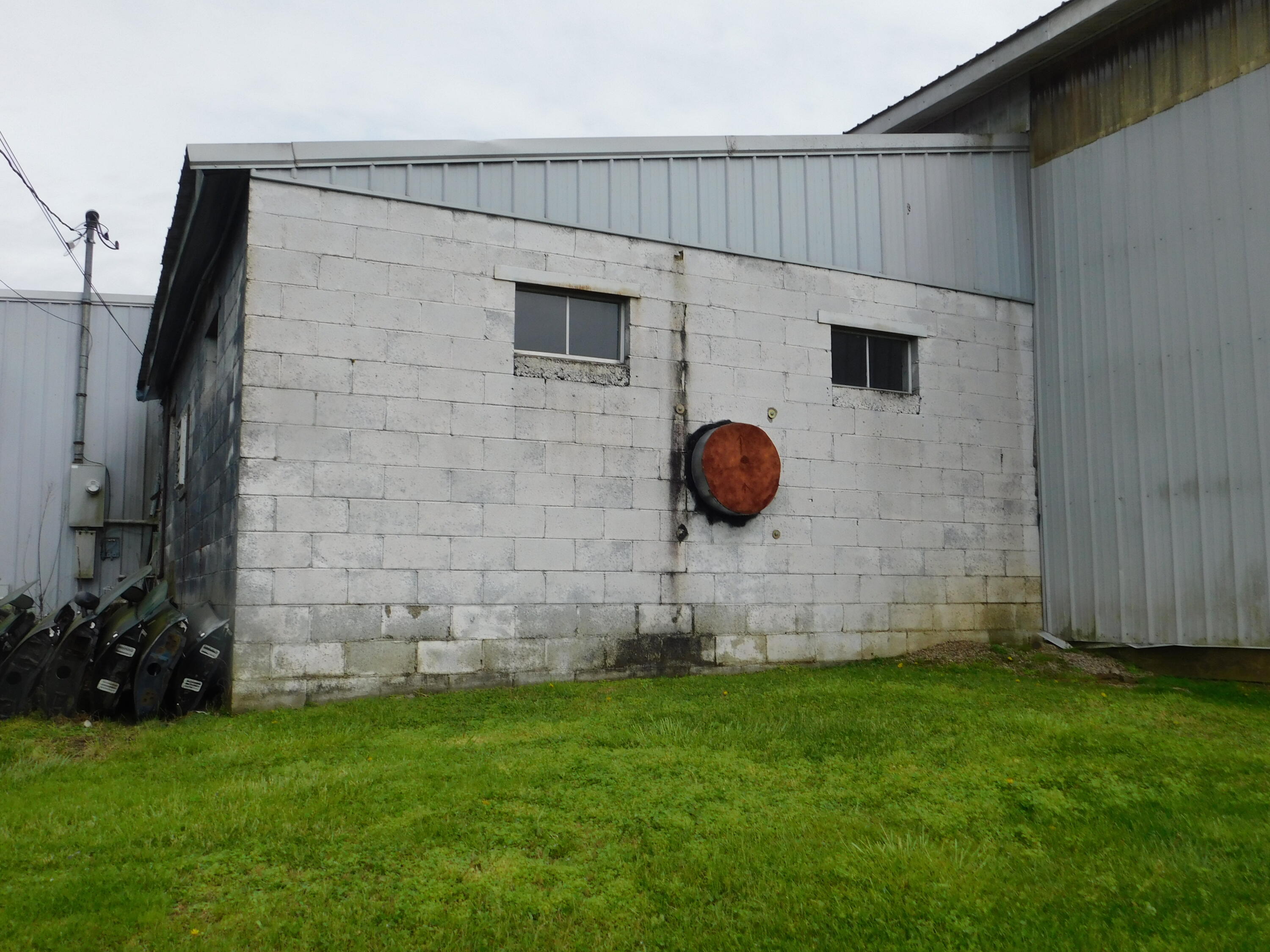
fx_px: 1101
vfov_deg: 46.8
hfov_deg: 60.0
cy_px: 476
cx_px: 635
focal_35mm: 30
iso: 125
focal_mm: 5.3
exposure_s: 1/400
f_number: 6.4
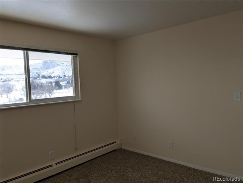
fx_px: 190
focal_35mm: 27
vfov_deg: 51.4
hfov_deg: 65.3
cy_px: 92
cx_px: 122
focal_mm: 4.38
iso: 37
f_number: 1.73
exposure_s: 1/371
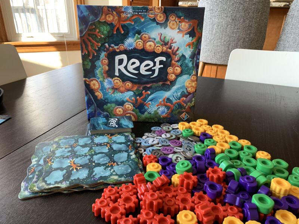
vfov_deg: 53.1
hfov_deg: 67.3
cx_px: 150
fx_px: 225
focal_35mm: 26
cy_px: 112
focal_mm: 4.25
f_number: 1.8
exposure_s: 1/66
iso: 100
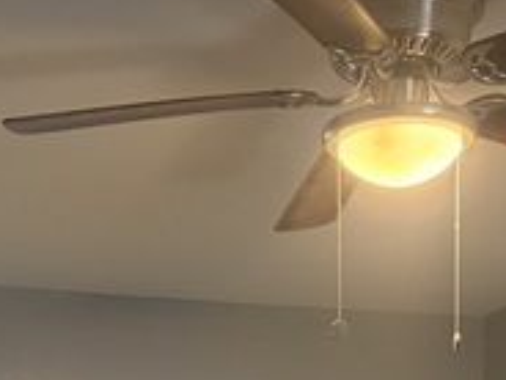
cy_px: 661
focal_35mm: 87
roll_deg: +0.6
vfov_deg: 15.0
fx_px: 1272
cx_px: 285
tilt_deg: -2.4
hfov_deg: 22.5
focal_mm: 6.76
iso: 400
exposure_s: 1/60
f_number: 1.78
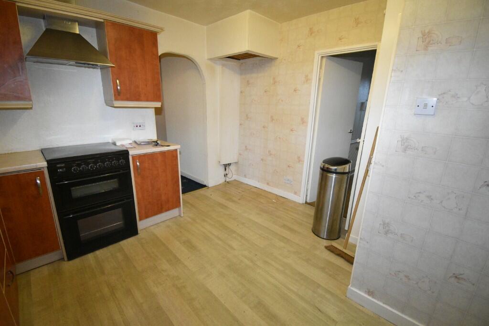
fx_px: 204
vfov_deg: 77.3
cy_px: 163
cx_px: 244
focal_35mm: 15
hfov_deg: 100.4
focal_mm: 10
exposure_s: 1/125
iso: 3600
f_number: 4.5
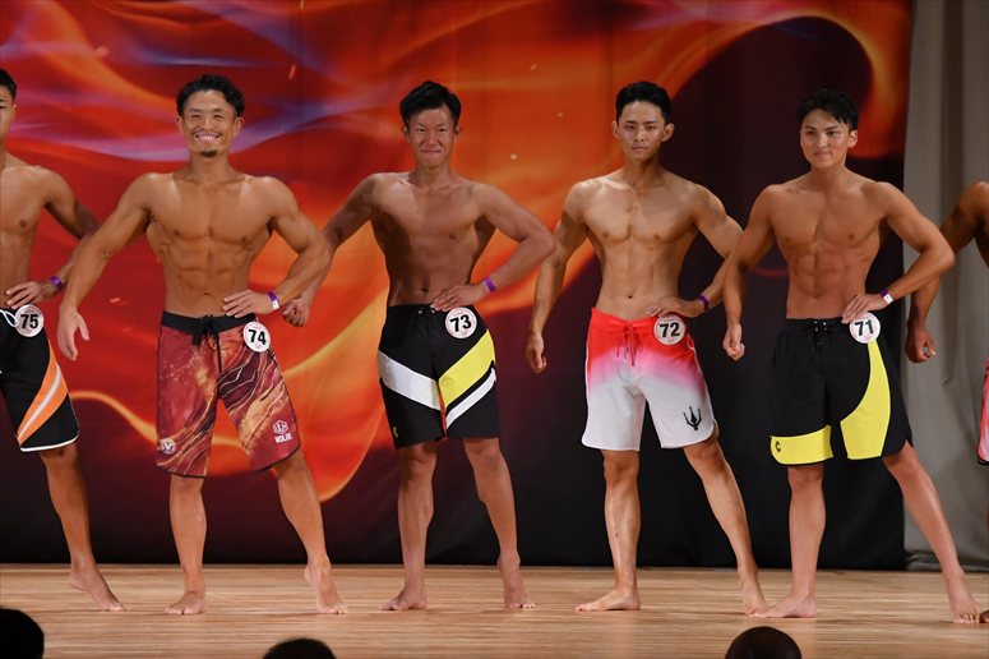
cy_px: 330
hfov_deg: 8.6
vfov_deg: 5.7
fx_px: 6590
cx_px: 494
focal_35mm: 240
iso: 3200
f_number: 5.6
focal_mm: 160
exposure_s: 1/400
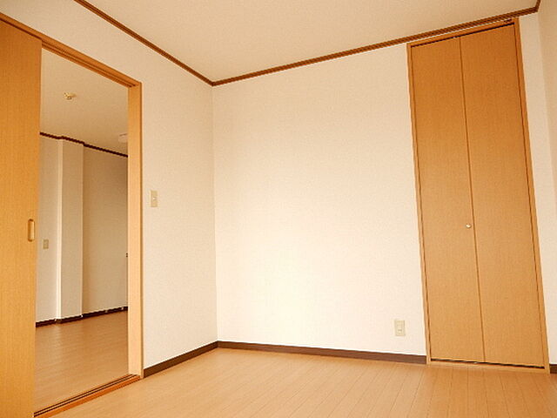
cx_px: 278
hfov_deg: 69.4
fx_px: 402
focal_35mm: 25
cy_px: 209
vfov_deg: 54.9
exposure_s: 1/30
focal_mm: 4.5
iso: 140
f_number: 3.7
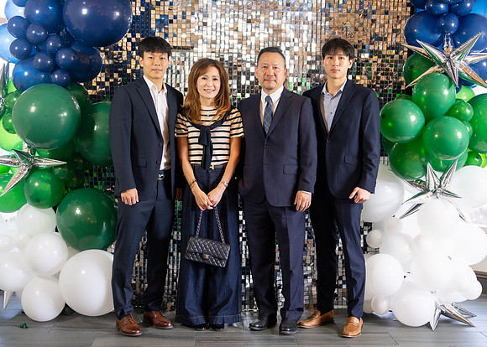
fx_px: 767
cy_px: 173
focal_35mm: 55
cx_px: 258
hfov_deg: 35.2
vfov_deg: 25.5
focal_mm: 50
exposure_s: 1/320
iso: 800
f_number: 1.2
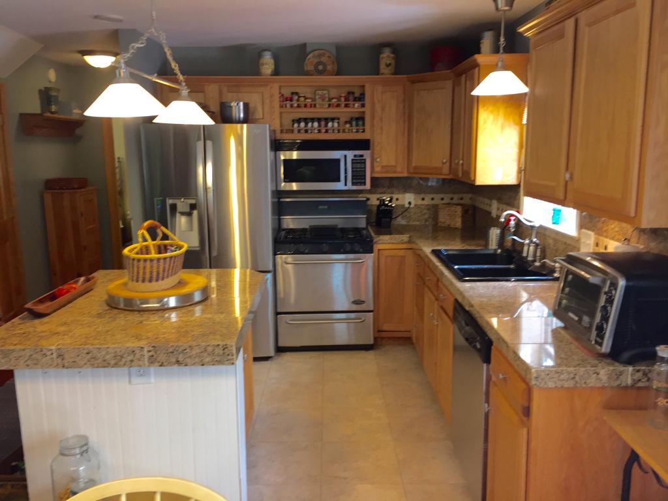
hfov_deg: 61.7
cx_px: 334
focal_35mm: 29
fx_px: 560
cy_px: 250
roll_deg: -0.6
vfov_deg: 48.2
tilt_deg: -7.7
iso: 80
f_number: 2.2
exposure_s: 1/30
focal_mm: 4.15
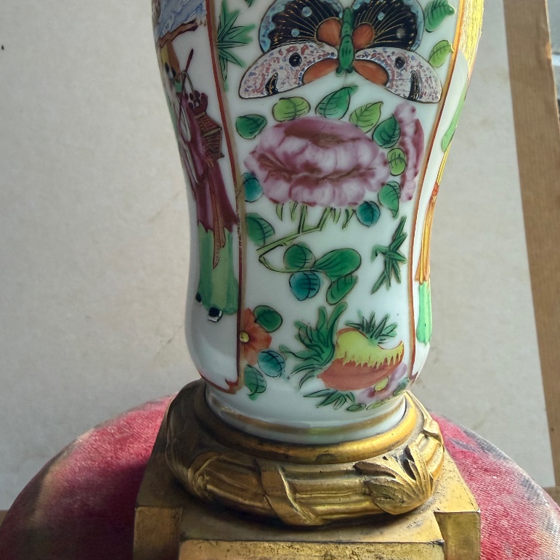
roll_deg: -2.1
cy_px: 177
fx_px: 604
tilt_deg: +0.7
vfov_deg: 48.7
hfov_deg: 49.7
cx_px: 277
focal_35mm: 33
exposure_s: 1/116
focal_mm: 2.22
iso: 320
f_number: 2.2
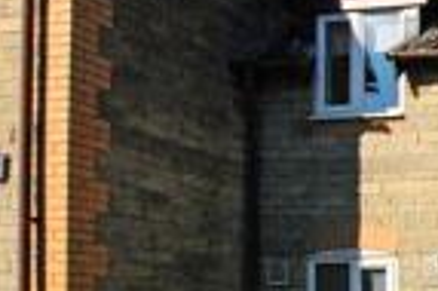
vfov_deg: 25.6
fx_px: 608
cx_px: 619
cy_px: 293
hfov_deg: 29.0
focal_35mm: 50
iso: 800
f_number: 14
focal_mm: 10
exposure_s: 1/800
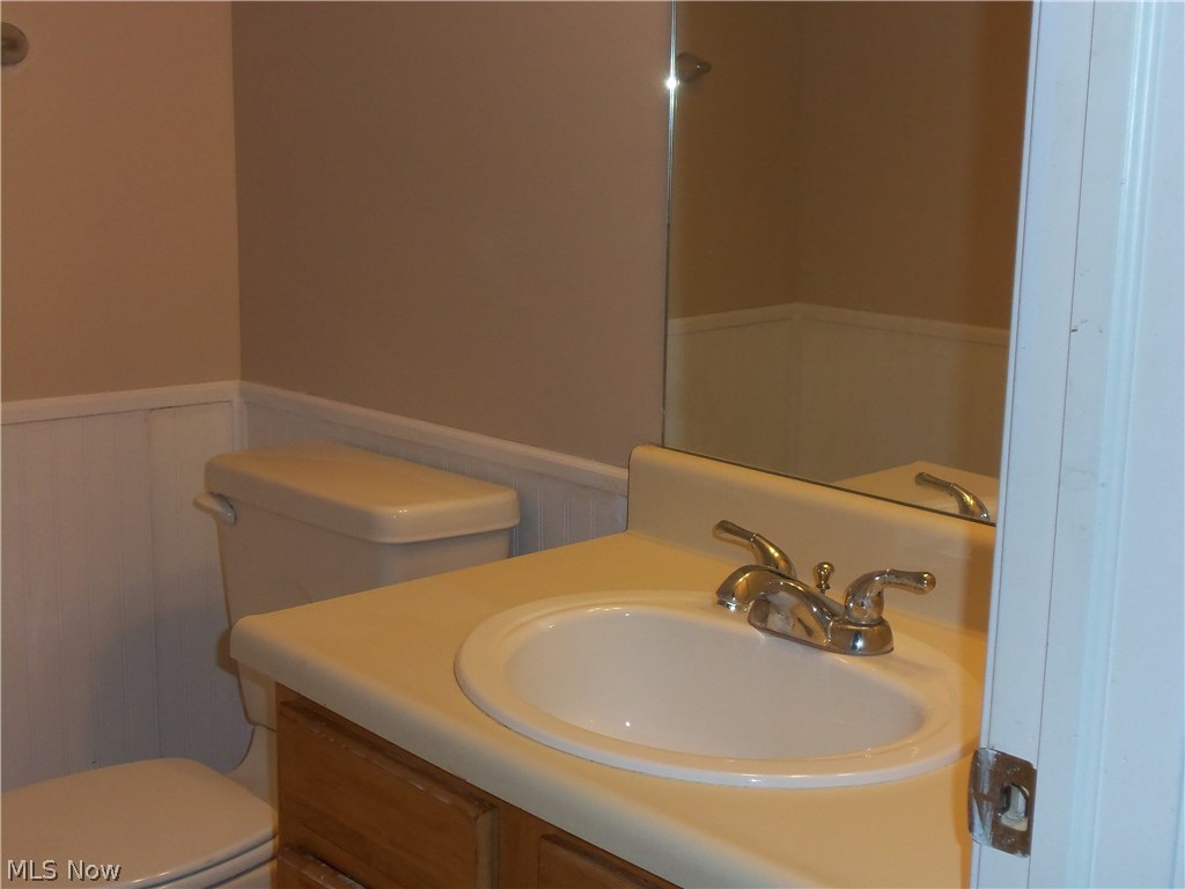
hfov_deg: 39.7
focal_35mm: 48
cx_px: 592
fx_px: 1643
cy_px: 444
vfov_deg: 30.3
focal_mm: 8.7
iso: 200
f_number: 3.8
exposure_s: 1/60
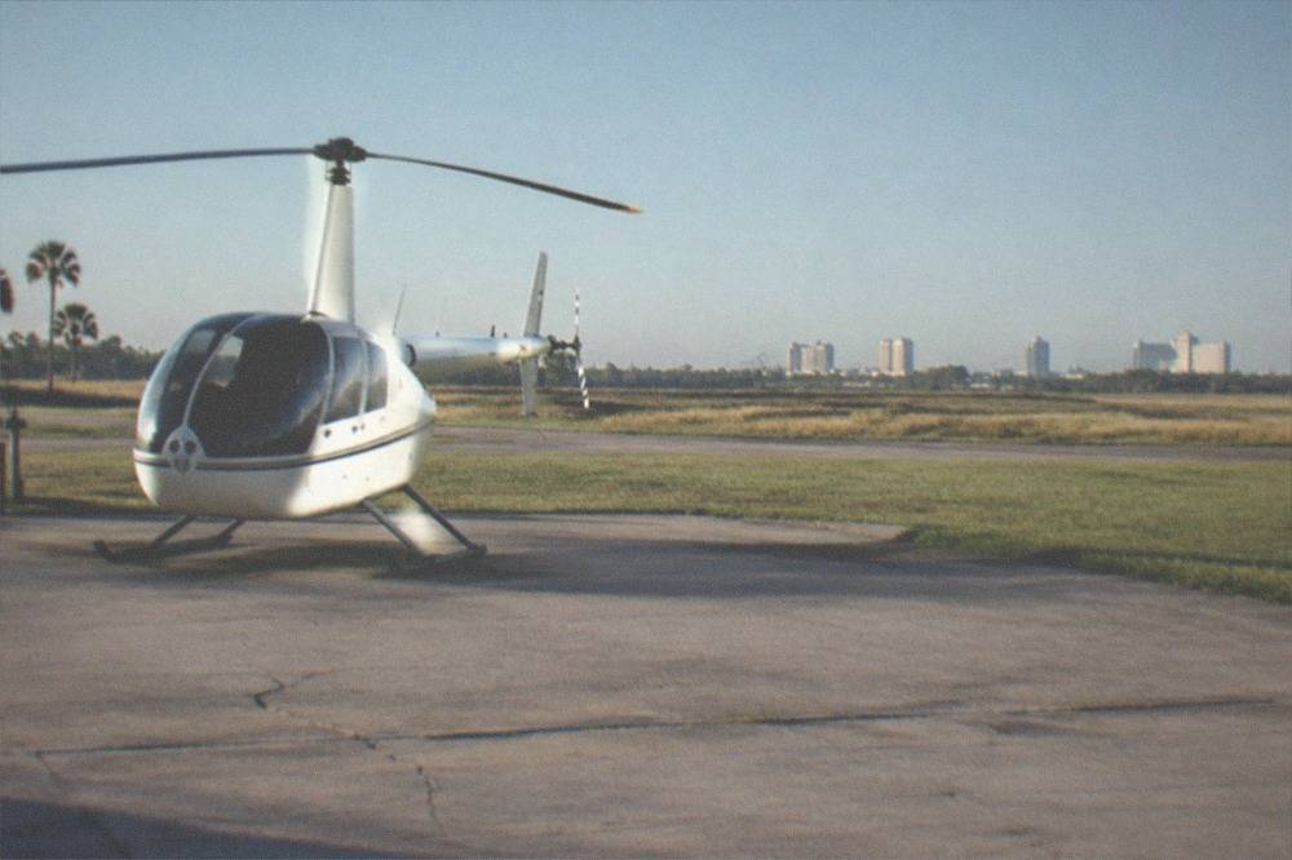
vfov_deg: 37.8
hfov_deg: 54.5
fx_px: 1256
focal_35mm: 35
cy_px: 430
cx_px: 646
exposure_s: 1/200
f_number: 8
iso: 200
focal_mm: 35
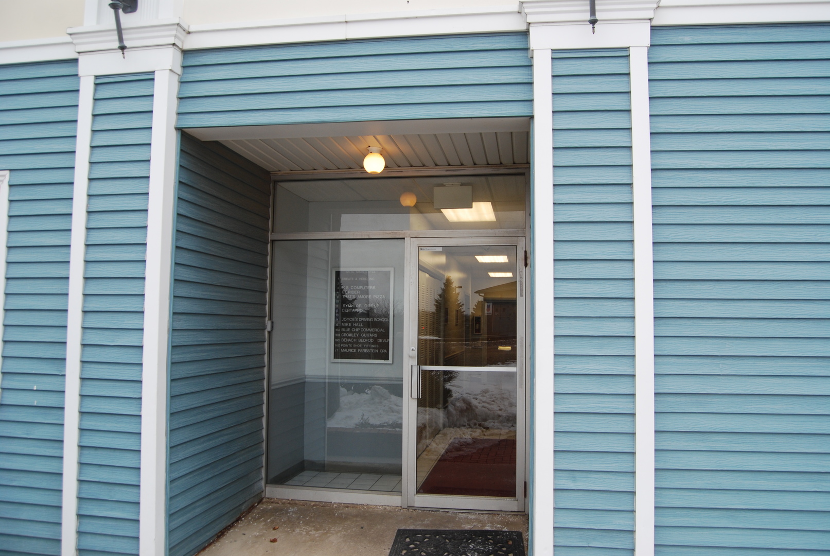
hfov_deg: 67.3
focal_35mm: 27
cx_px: 415
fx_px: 623
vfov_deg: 48.1
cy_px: 278
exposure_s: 1/100
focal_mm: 18
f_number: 5
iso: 200
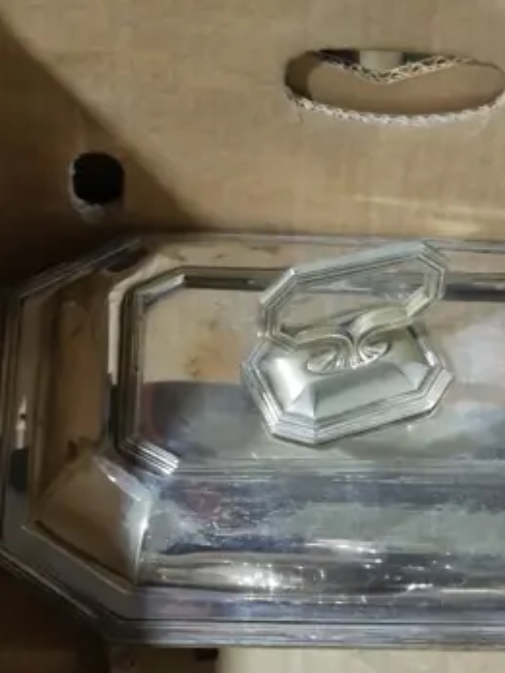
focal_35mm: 100
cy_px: 632
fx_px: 1945
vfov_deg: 19.2
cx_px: 422
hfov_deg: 14.7
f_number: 5.6
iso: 2500
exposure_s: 1/60
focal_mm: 17
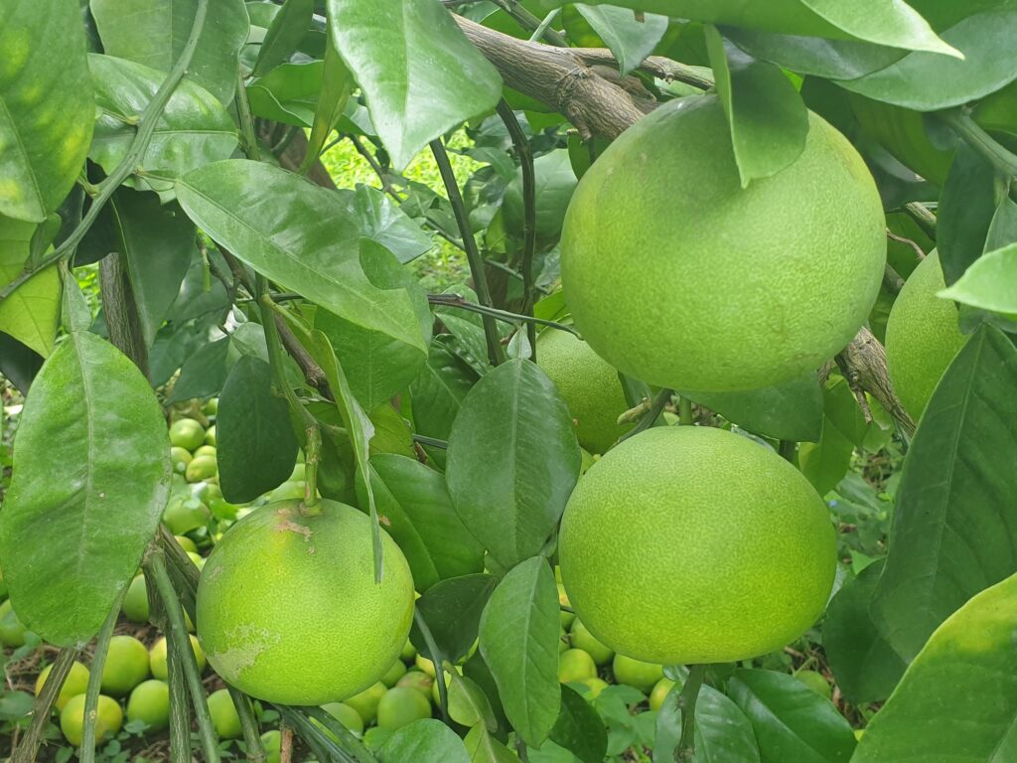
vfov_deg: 53.1
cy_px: 382
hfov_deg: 67.3
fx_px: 764
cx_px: 508
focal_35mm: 26
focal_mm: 4.3
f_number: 2.4
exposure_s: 1/100
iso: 80
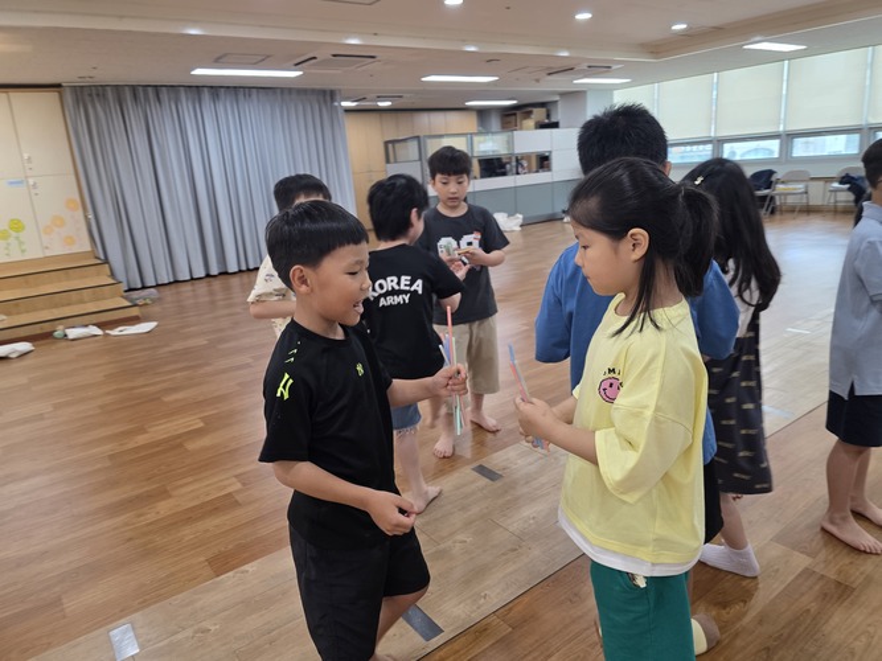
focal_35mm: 23
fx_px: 586
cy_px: 330
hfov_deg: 73.9
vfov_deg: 58.9
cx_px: 441
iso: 160
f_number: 1.7
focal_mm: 6.3
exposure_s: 1/120
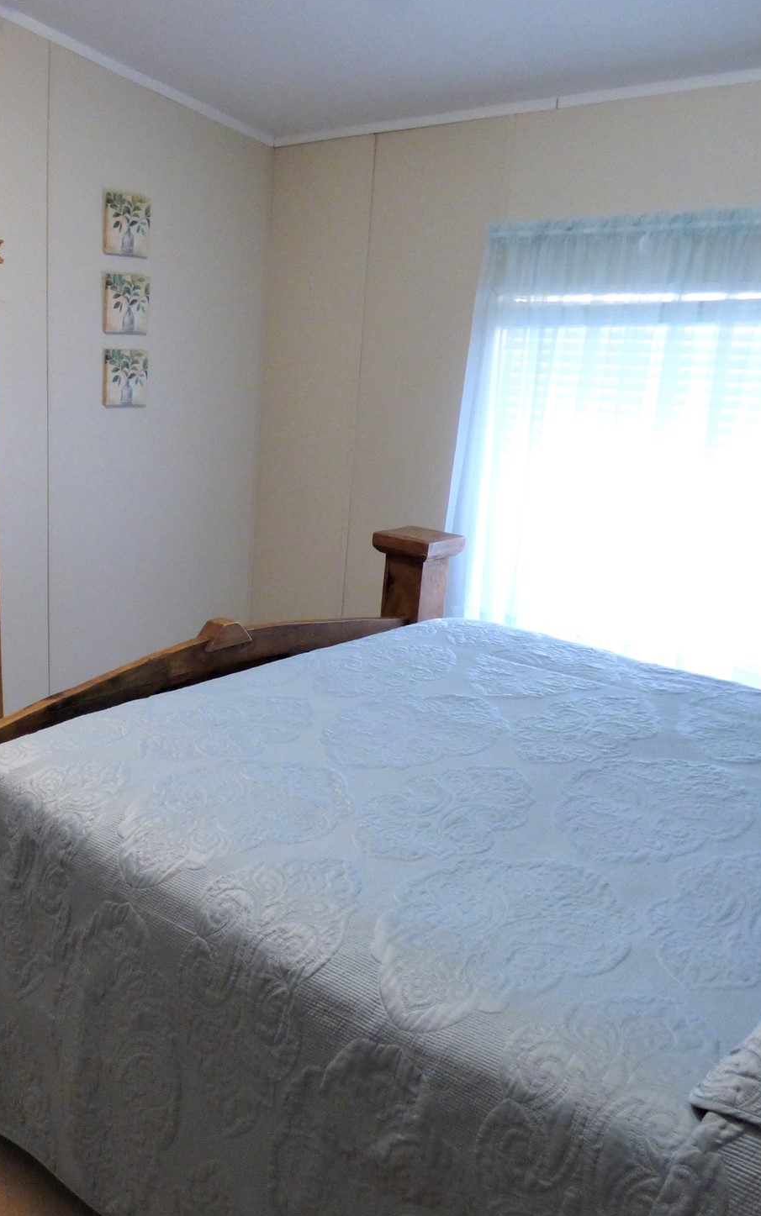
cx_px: 180
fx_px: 995
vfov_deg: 62.9
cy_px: 626
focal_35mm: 30
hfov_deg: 40.5
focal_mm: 3.58
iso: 400
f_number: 2.8
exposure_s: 1/20
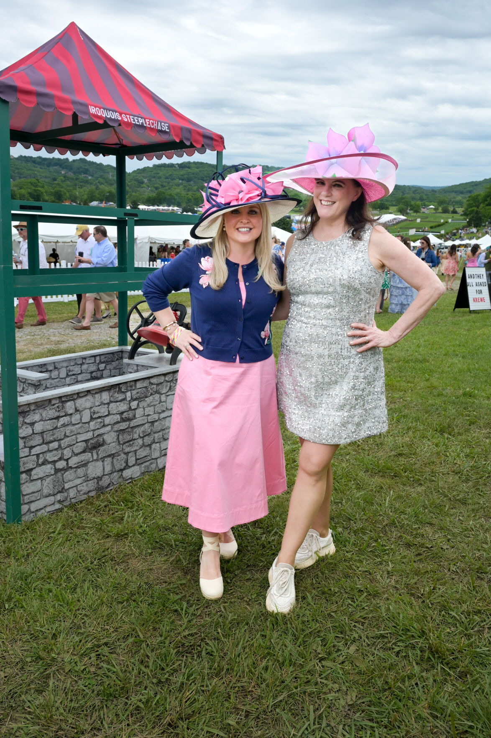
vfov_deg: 66.5
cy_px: 369
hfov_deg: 47.1
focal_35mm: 28
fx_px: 563
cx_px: 246
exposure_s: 1/320
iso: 200
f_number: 9
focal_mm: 27.5
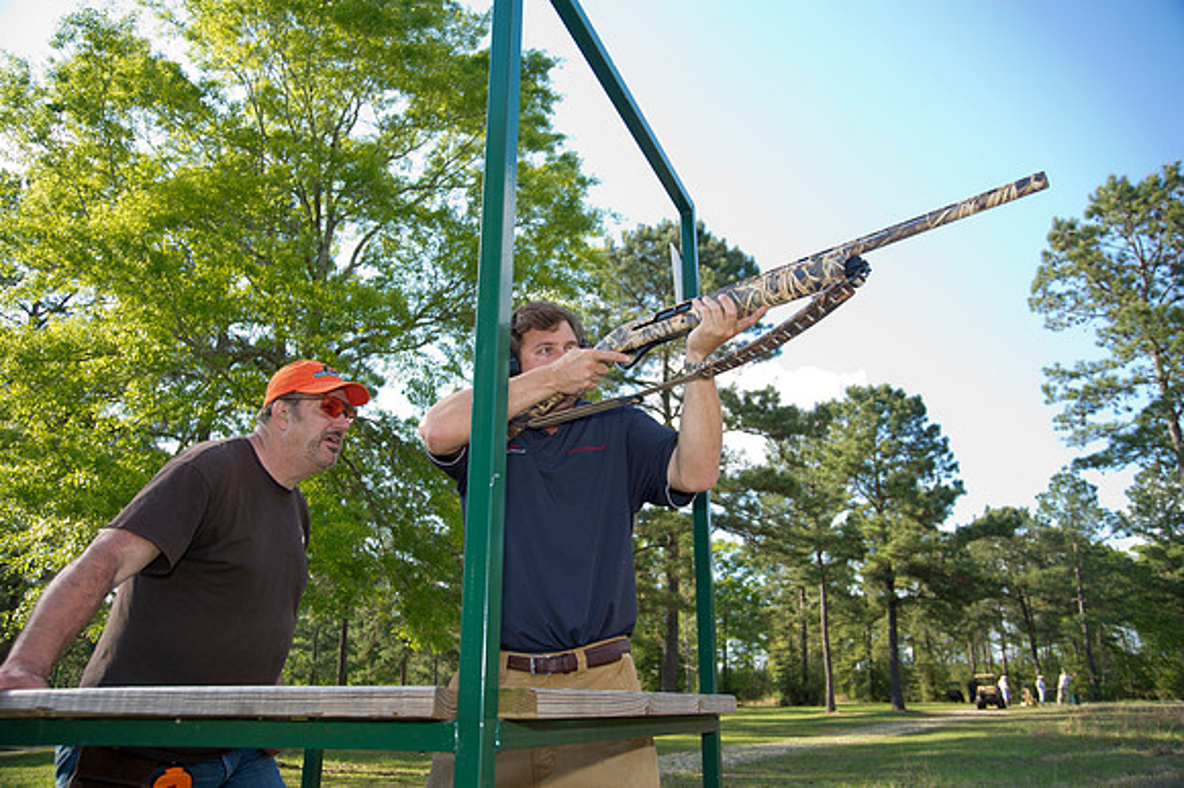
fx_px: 920
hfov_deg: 65.5
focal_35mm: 28
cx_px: 592
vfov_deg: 46.4
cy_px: 394
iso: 100
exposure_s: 1/125
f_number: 5
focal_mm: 28
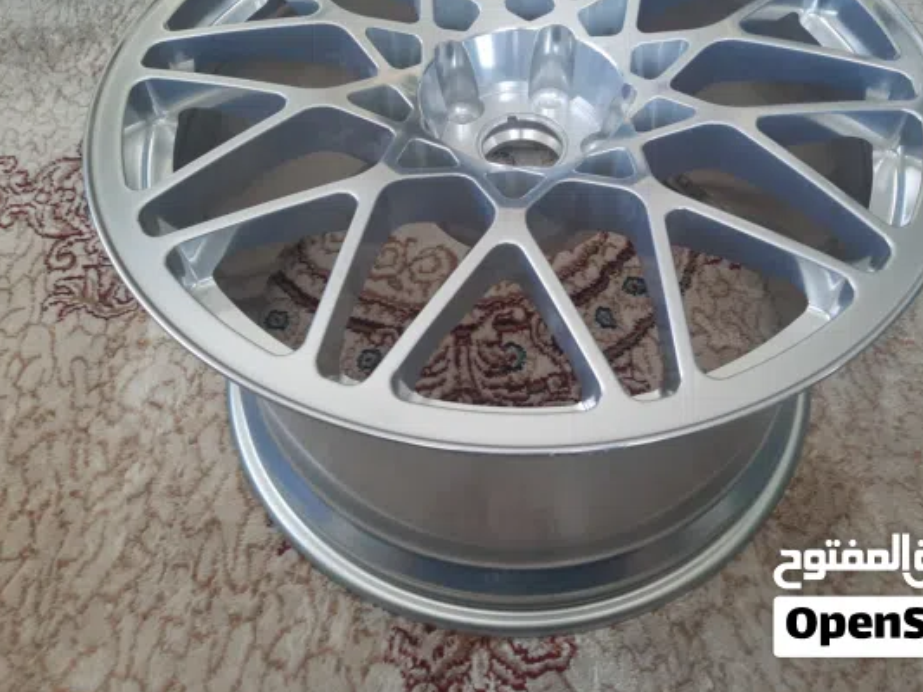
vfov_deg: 46.6
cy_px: 284
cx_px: 513
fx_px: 800
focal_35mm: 30
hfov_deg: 59.8
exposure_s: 1/50
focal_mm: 4.6
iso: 200
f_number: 2
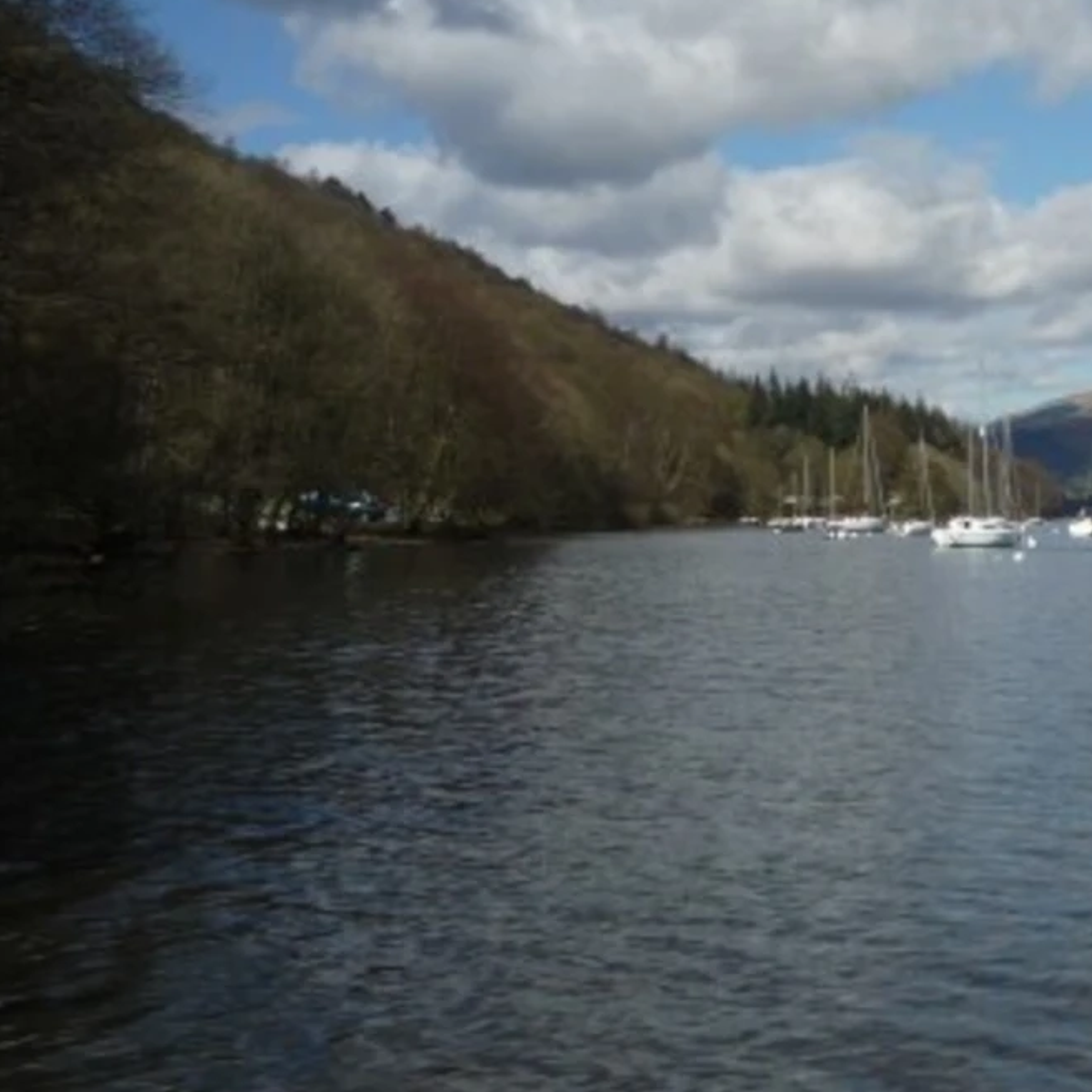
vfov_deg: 27.5
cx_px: 1182
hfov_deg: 25.8
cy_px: 316
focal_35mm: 62
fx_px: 2213
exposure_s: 1/800
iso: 100
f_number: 5.6
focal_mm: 5.2
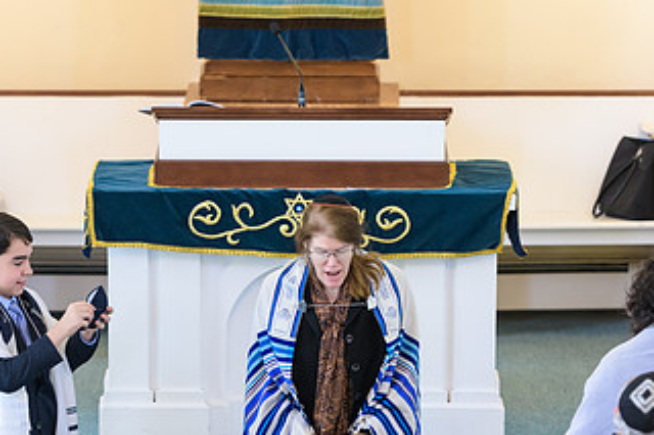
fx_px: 5102
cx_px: 341
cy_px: 342
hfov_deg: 7.3
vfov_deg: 4.9
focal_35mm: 281
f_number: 3.2
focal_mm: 155
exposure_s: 1/125
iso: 1250
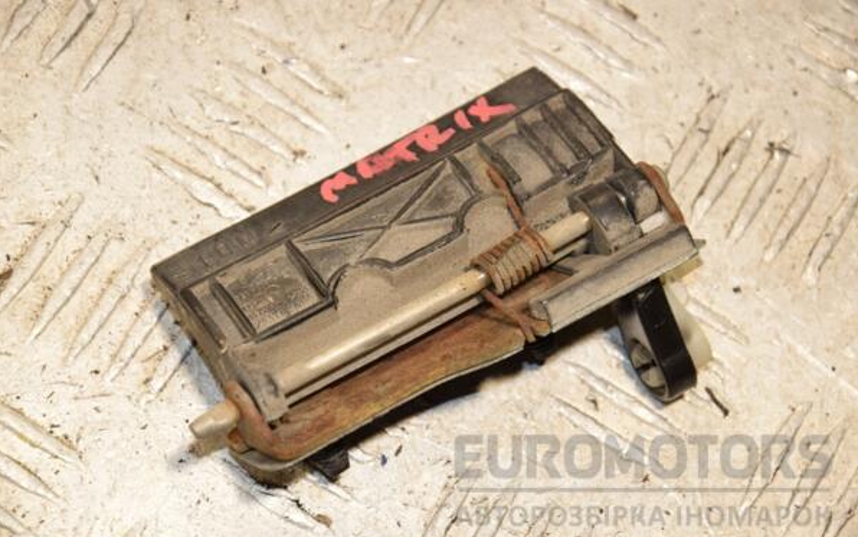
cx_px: 428
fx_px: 3778
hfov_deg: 13.0
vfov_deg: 8.1
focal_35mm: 162
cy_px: 265
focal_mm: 105
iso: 800
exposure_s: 1/200
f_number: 7.1
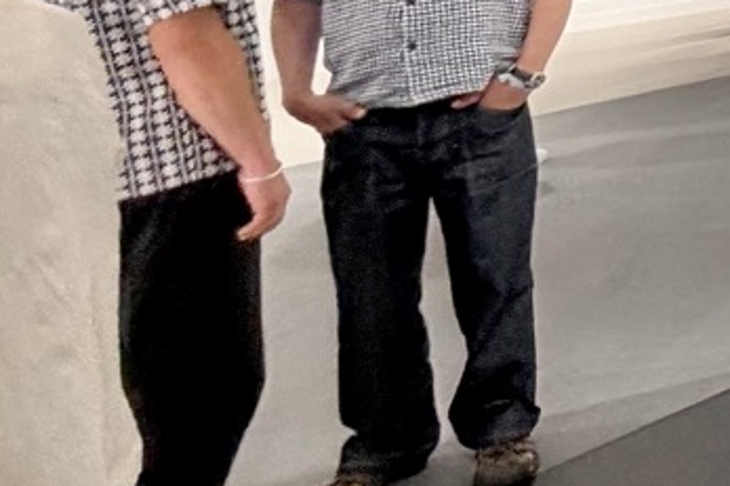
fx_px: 1277
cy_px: -218
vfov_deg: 19.2
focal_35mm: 63
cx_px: 1445
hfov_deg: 19.3
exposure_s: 1/100
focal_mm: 2.22
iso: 125
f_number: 2.2
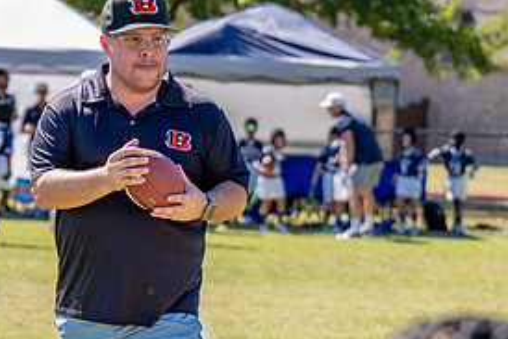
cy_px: 390
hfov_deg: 11.5
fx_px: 2513
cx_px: 294
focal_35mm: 178
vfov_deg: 7.7
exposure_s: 1/1000
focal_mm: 70
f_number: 2.8
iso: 160
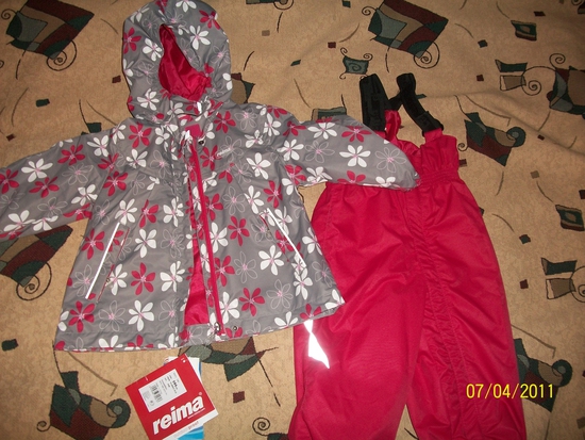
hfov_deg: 56.8
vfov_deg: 44.2
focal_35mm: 32
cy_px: 220
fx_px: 541
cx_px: 292
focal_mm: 5.7
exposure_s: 1/30
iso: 80
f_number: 2.9
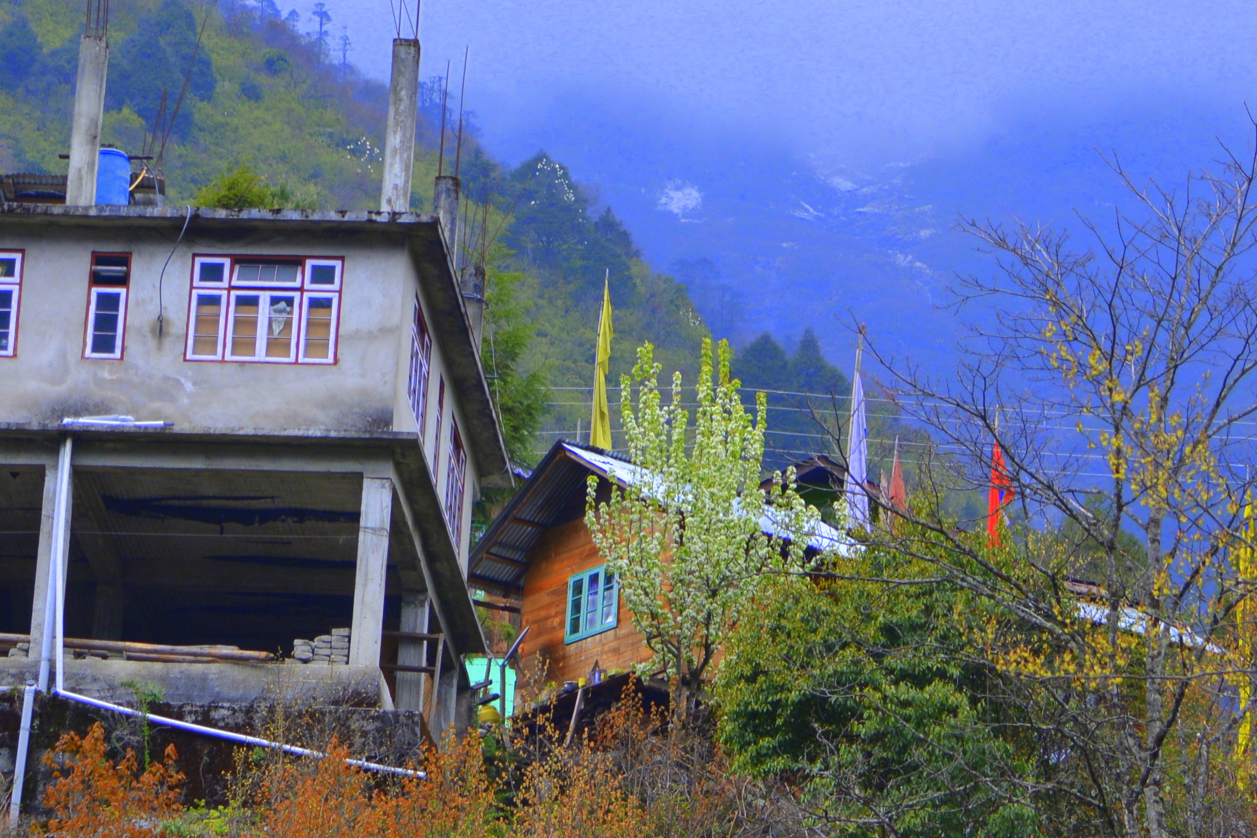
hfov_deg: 9.5
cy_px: 114
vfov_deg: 6.3
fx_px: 7553
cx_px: 562
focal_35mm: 216
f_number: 7.1
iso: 200
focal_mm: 55
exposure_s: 1/200
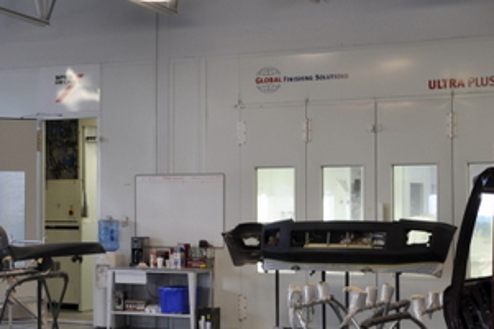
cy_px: 184
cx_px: 71
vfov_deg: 16.4
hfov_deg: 24.0
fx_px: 1138
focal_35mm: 83
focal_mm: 26
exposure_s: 1/40
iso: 200
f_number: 6.3
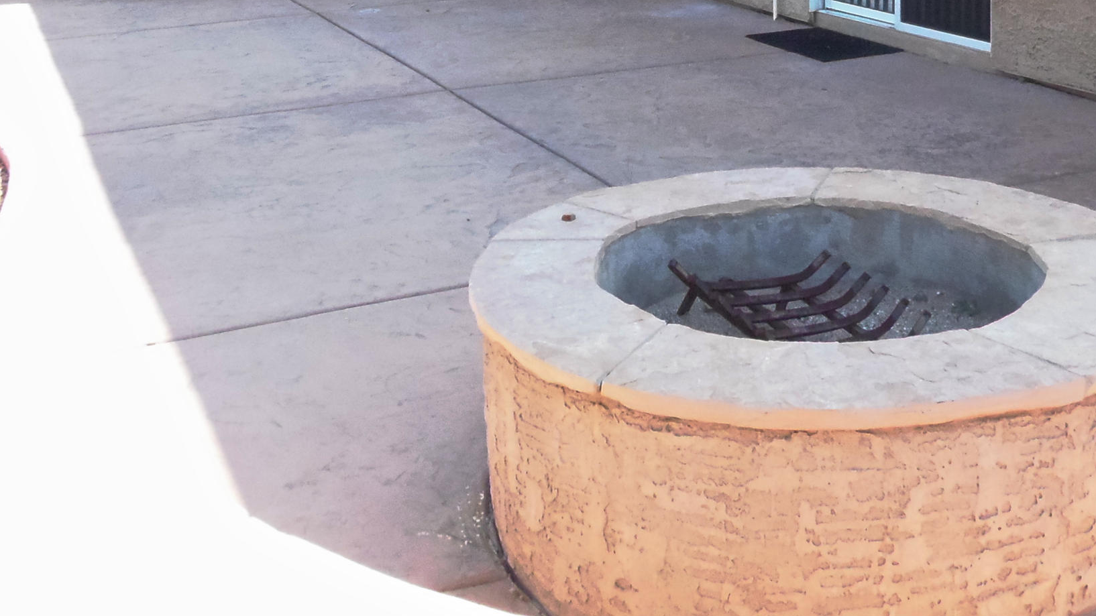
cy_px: -37
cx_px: 689
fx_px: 1395
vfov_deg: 23.6
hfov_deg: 42.6
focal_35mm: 48
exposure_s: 1/400
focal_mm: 4.3
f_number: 5.5
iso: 400
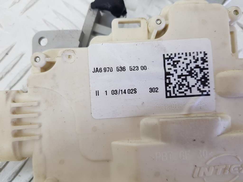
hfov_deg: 67.3
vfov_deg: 53.1
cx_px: 122
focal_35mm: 26
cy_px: 91
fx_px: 183
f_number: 1.7
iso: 64
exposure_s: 1/100
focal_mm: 4.2
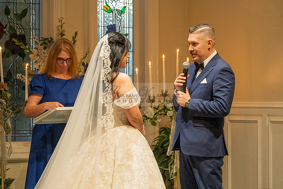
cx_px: 167
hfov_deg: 12.7
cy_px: 79
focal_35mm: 161
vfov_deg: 8.5
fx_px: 1267
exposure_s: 1/200
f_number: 4
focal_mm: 120
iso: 3200
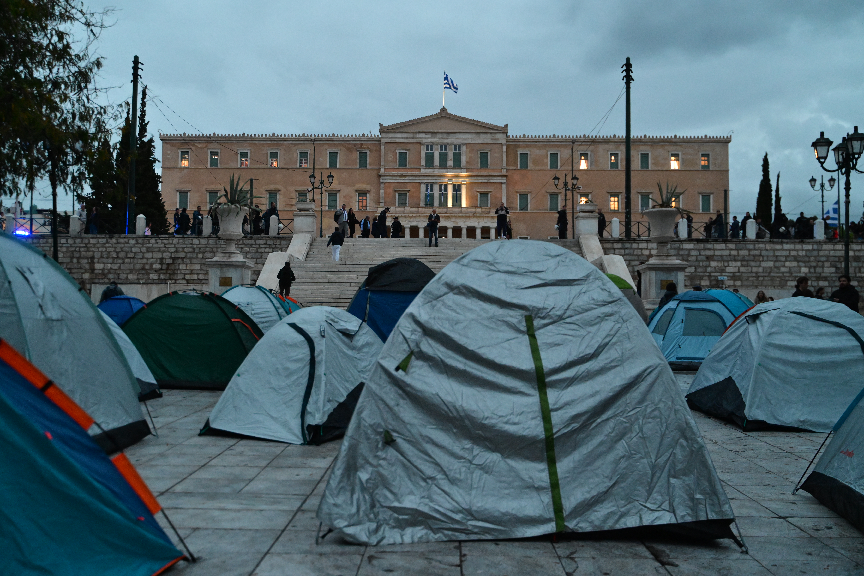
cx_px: 432
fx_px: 888
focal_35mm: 37
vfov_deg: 35.9
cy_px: 288
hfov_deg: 51.9
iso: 6400
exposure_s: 1/160
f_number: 3.2
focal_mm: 37
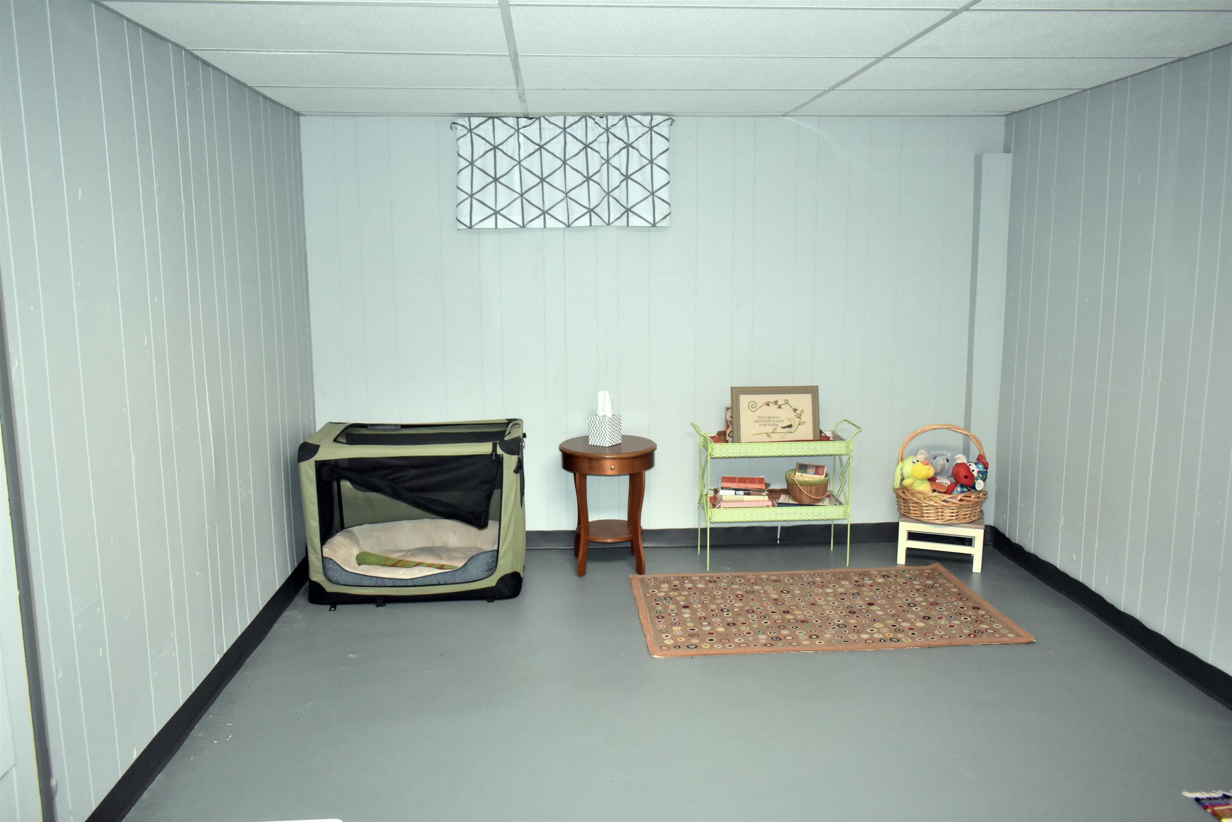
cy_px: 411
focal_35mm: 27
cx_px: 616
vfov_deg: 47.9
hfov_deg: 67.4
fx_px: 924
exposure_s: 1/60
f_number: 3.5
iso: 1250
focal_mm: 18
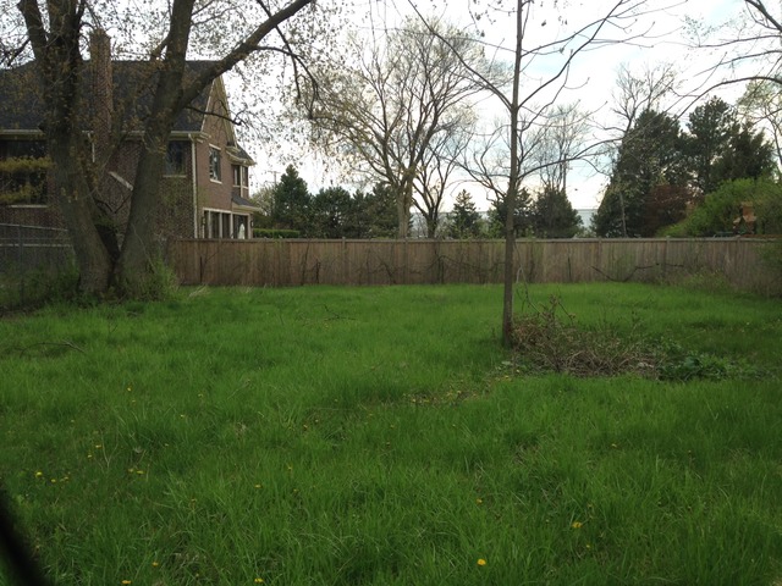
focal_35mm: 33
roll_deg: -1.3
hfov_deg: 55.4
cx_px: 391
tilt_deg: -2.8
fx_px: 745
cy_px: 293
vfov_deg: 42.9
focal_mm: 4.12
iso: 50
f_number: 2.4
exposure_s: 1/209
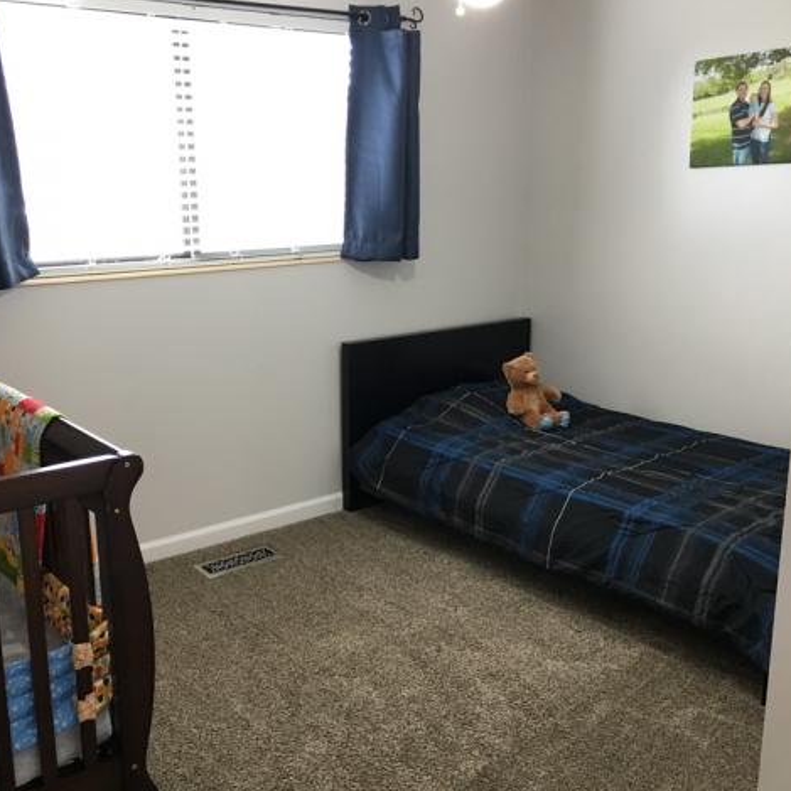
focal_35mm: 35
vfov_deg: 47.2
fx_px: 905
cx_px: 331
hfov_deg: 47.0
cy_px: 400
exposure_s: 1/30
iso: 125
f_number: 2.2
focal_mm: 4.15
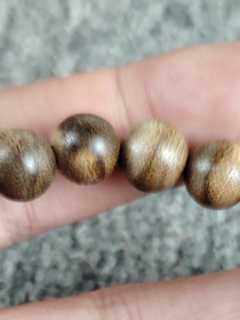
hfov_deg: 18.0
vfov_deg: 21.2
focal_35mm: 82
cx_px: 116
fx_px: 758
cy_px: 436
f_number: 1.75
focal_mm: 5.25
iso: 1241
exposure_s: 1/100
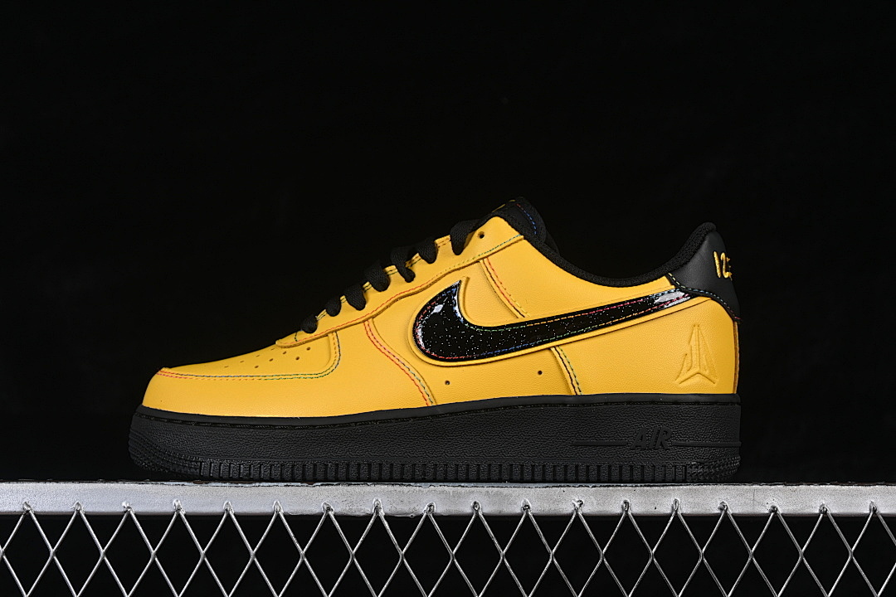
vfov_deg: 18.2
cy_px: 298
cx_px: 448
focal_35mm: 75
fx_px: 1867
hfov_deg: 27.0
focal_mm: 50
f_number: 8
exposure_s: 1/80
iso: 160
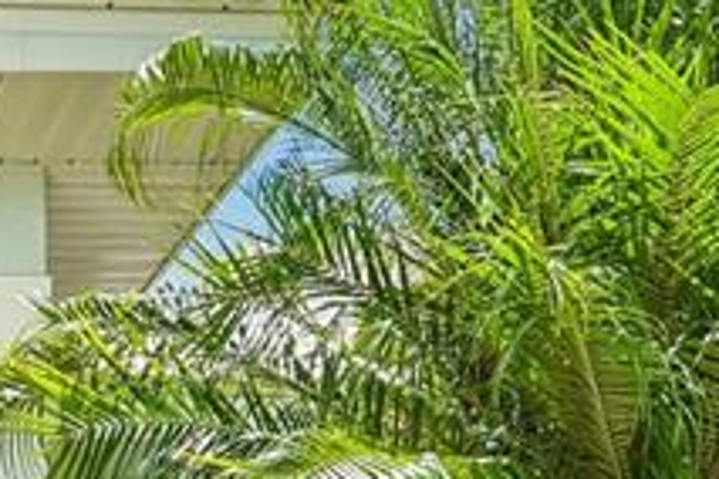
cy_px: 897
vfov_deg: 12.5
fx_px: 1965
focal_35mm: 98
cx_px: -398
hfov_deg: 18.2
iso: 400
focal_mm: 20.5
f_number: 8
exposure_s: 1/640
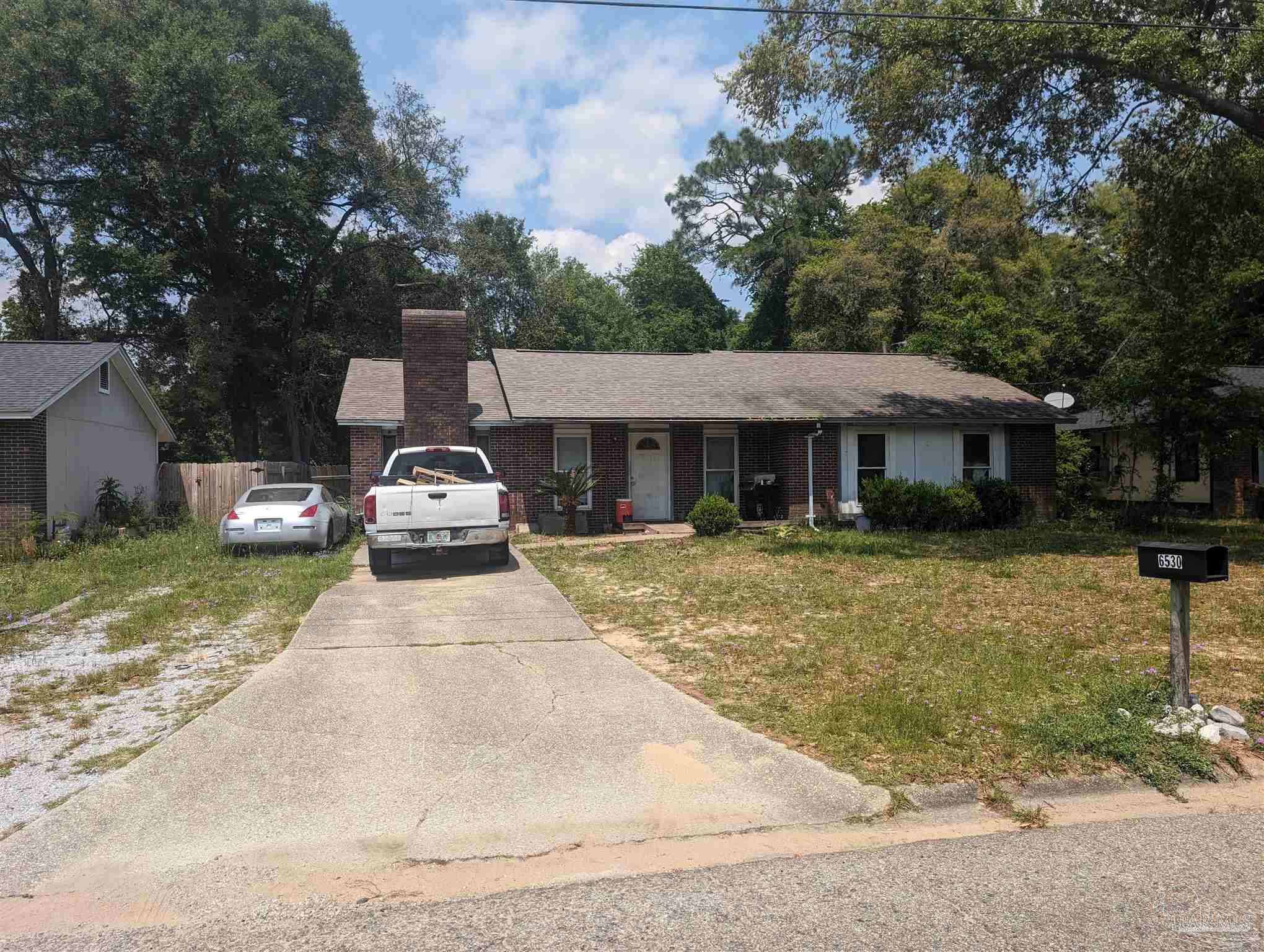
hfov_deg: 71.5
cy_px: 476
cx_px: 632
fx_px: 878
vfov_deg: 56.9
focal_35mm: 24
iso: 20
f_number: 1.68
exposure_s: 1/1005
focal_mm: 6.9
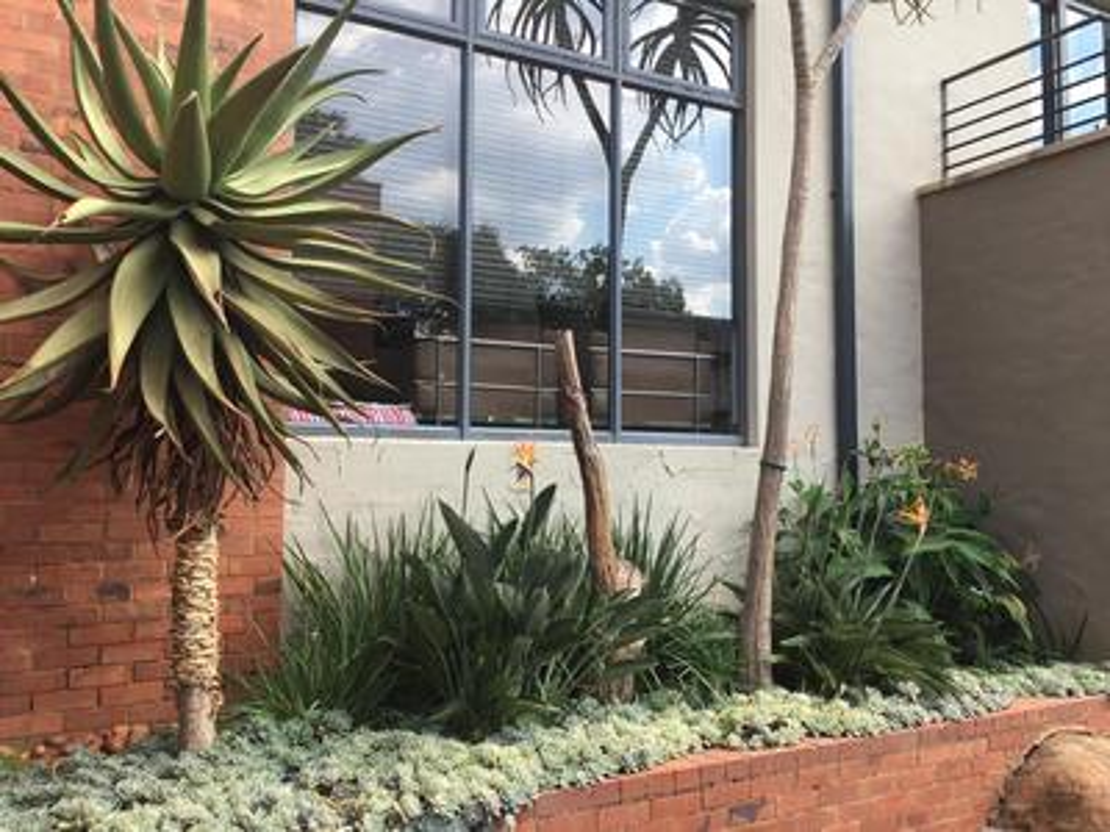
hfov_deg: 61.7
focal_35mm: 29
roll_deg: -1.9
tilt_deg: +6.0
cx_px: 555
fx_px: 930
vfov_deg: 48.2
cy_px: 416
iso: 25
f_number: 2.2
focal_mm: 4.15
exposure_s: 1/215
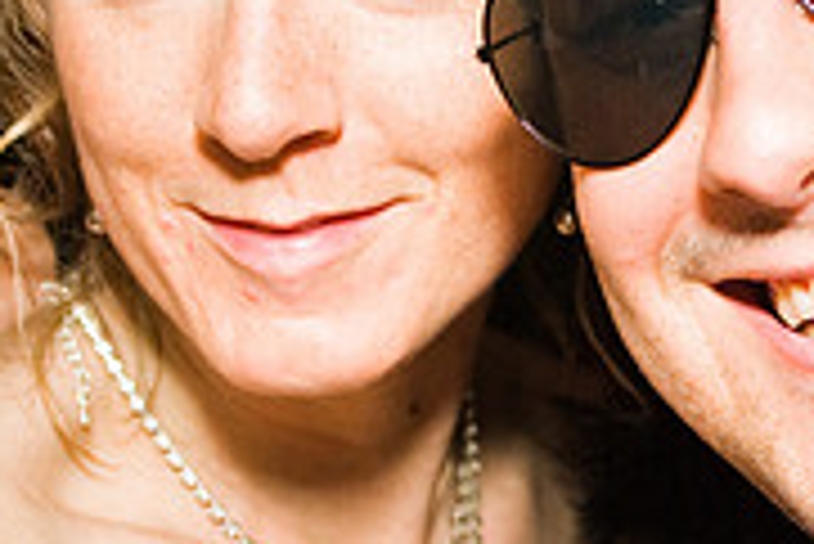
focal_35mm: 149
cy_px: 274
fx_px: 3363
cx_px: 603
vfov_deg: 9.3
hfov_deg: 13.8
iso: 140
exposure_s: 1/45
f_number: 4
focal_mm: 31
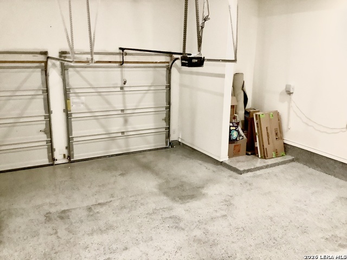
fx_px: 311
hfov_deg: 58.4
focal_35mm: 31
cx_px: 174
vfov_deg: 45.4
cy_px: 130
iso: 500
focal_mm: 3.3
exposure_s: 1/30
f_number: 2.4
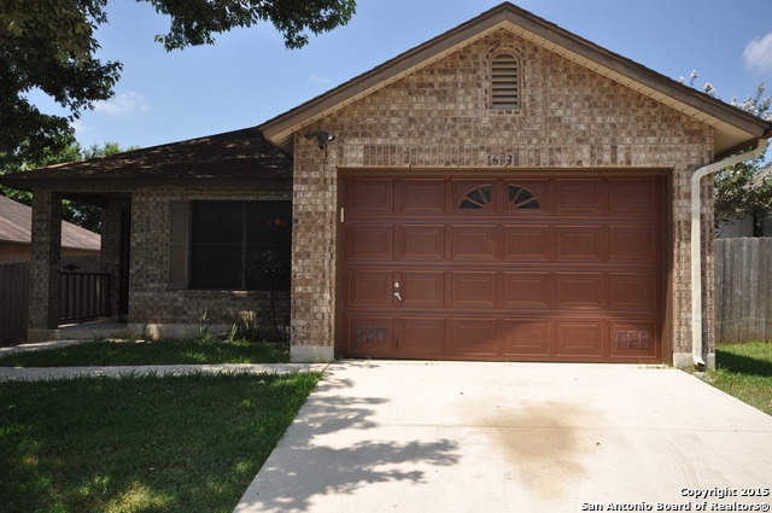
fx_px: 643
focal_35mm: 30
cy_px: 256
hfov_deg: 62.0
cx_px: 386
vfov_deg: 43.5
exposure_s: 1/200
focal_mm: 20
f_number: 13
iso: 200
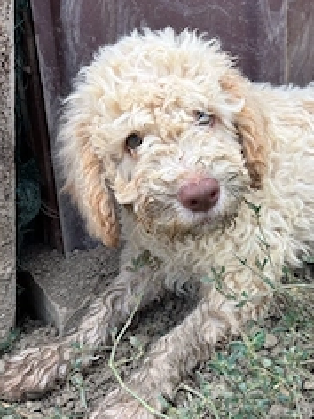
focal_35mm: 44
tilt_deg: -20.0
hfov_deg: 32.1
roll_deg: +0.4
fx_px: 532
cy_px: 179
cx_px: 243
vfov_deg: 42.8
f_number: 1.6
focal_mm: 5.96
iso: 50
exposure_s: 1/630
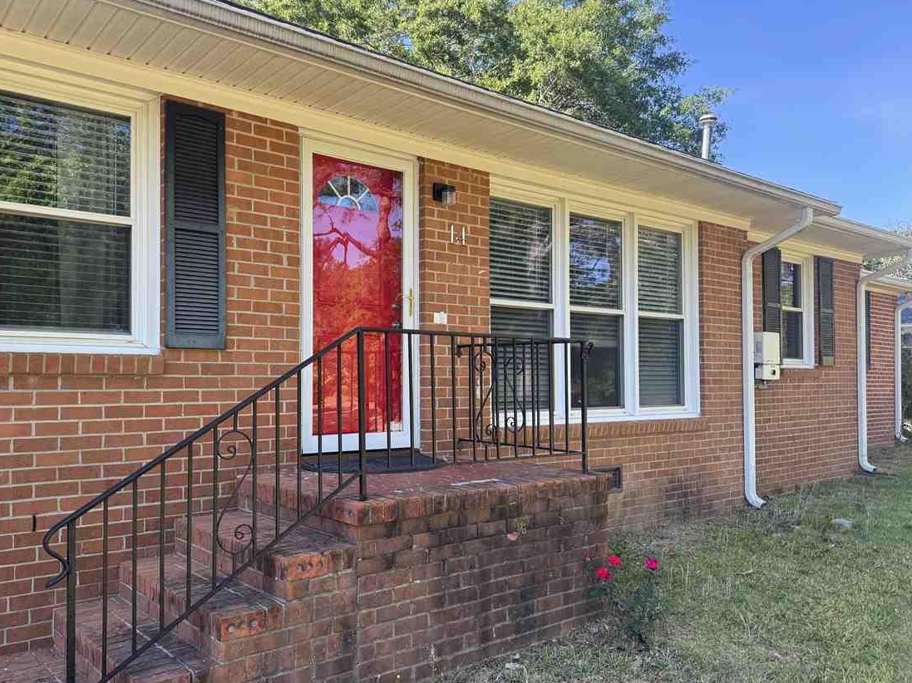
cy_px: 357
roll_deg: +0.3
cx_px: 402
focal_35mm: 28
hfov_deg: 63.3
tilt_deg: +1.4
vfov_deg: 49.7
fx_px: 737
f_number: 1.78
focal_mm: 6.76
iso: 80
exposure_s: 1/531
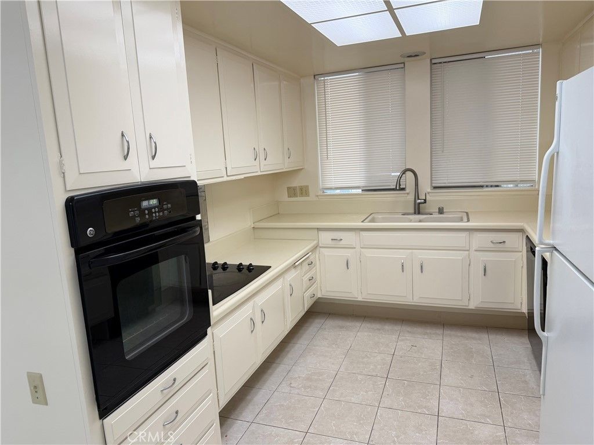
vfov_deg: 56.8
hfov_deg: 71.6
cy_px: 222
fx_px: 412
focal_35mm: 24
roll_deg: +4.5
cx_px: 297
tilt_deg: -8.9
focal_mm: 6.76
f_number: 1.78
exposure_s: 1/120
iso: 100
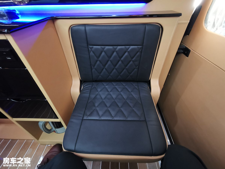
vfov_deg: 78.1
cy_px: 84
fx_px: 104
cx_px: 112
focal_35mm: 16
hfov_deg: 94.5
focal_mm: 2.35
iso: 1250
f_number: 2.2
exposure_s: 1/25
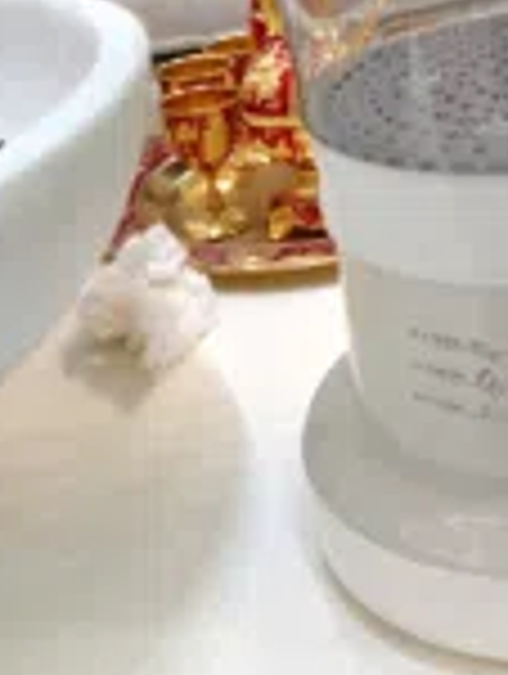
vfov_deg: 27.2
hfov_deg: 21.1
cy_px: -99
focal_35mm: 64
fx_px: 1249
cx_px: 643
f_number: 1.75
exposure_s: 1/100
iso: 1572
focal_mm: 5.25
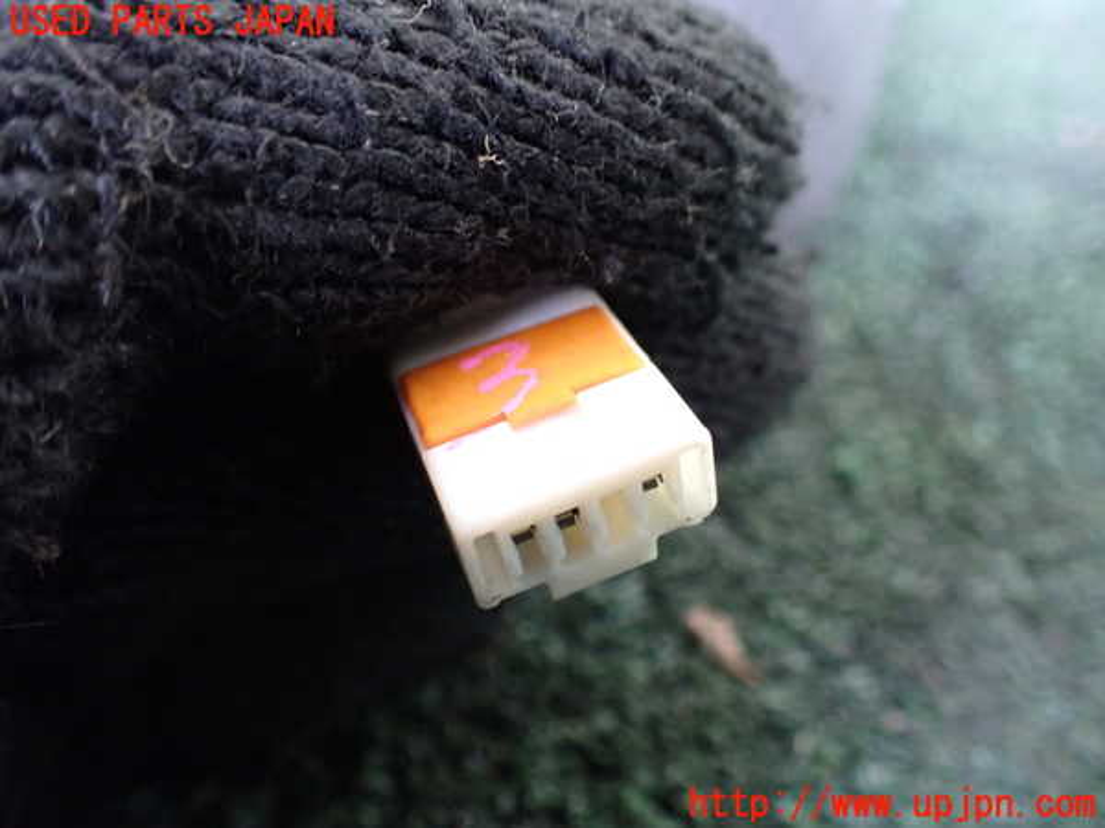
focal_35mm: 30
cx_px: 552
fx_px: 958
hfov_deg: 60.0
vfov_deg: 46.8
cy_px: 414
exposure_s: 1/30
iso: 800
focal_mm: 5.4
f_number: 2.3
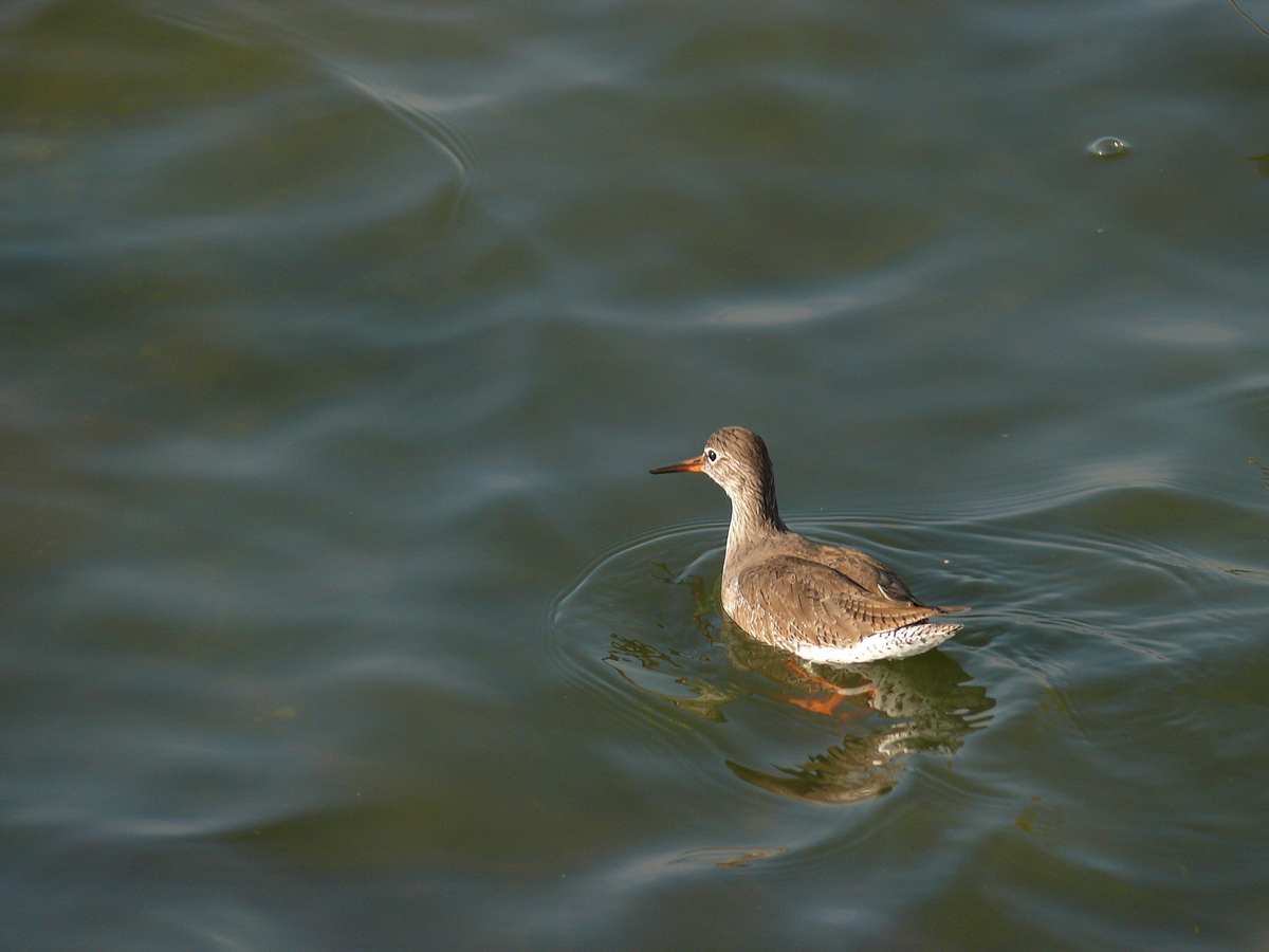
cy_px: 476
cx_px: 634
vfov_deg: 3.5
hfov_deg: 4.7
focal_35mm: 420
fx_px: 15397
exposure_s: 1/500
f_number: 4.5
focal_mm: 88.8
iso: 100
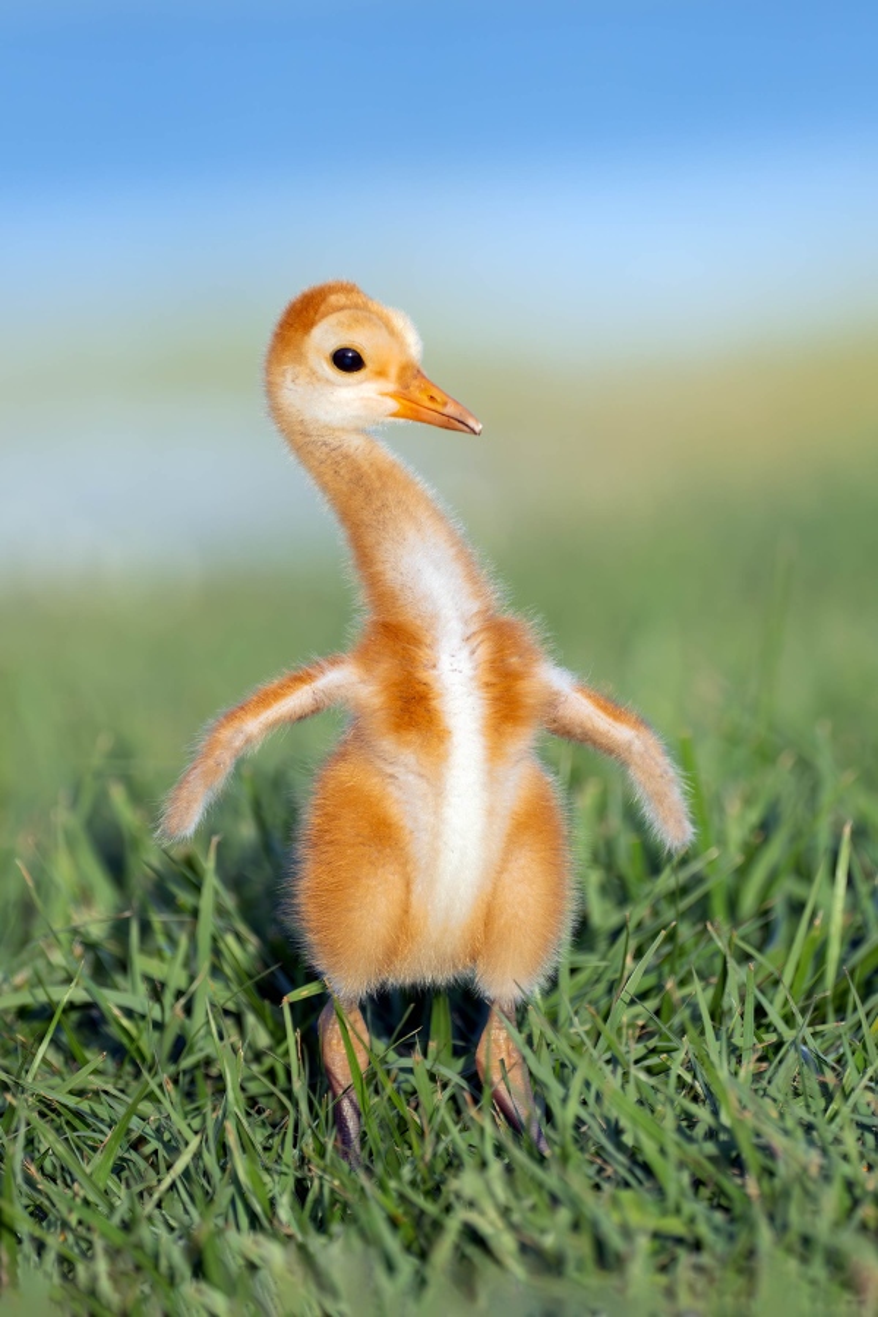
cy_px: 658
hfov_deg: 3.8
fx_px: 13206
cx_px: 439
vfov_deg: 5.7
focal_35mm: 361
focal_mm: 361
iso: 500
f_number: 6.3
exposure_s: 1/640
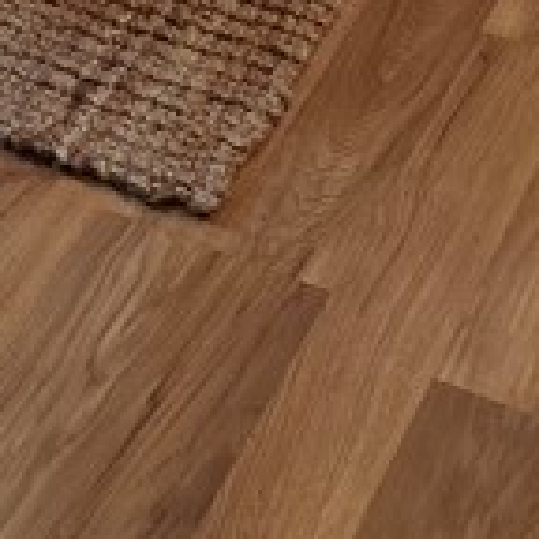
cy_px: -648
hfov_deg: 11.9
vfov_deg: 10.7
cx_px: 26
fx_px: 2554
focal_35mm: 145
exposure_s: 1/120
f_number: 1.7
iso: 320
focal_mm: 6.3
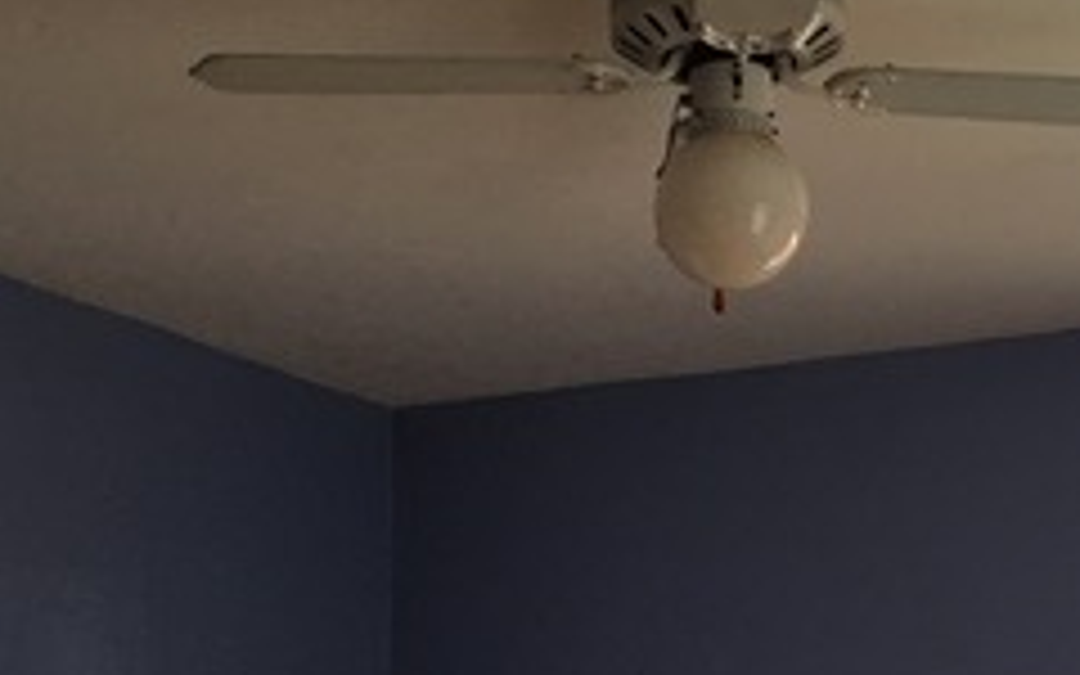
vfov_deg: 15.2
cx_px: 788
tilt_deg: +3.1
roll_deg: -0.7
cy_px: 886
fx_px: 2414
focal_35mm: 82
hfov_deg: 25.0
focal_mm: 4.15
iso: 40
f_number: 2.2
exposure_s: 1/30
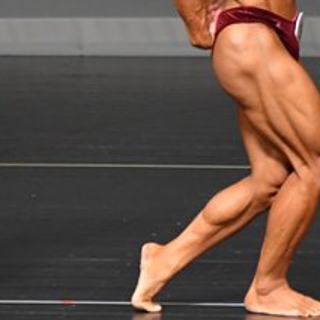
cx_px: -40
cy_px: 26
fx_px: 10187
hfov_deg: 1.8
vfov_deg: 1.8
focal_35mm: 974
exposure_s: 1/400
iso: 4000
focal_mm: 210
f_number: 5.6
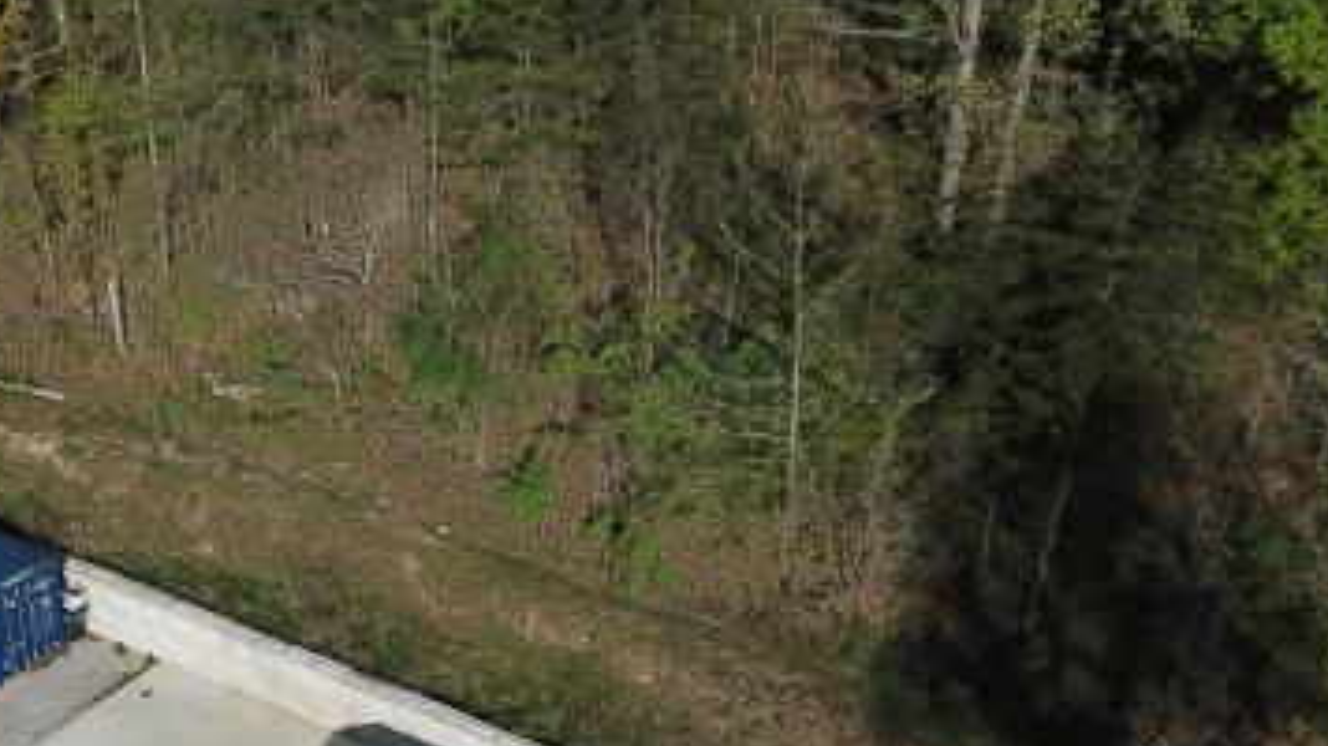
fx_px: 1866
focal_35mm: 53
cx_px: 412
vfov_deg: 21.3
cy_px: 858
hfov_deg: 38.6
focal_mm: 4.73
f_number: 2.2
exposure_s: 1/2632
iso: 100
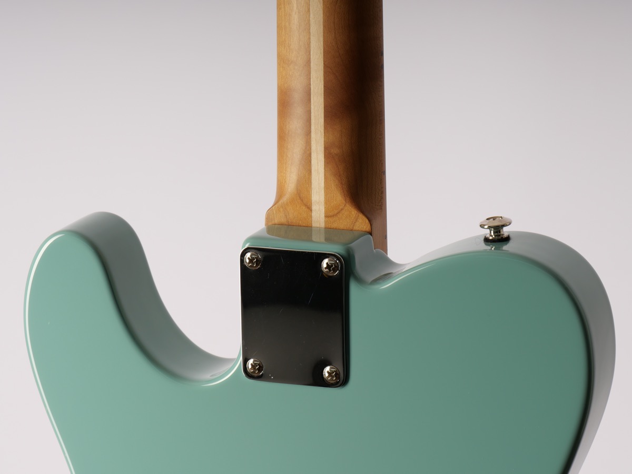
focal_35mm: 138
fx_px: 2520
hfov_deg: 14.3
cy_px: 237
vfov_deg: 10.7
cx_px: 316
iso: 200
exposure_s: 1/200
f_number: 7.1
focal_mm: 69
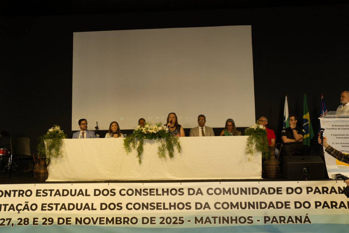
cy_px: 116
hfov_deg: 54.4
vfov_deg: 37.9
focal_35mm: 35
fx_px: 339
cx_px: 174
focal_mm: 35
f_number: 4
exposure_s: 1/100
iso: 2500
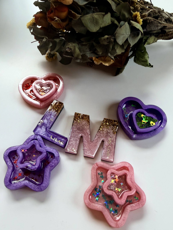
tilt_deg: -60.1
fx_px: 160
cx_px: 86
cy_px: 115
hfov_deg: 56.8
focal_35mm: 24
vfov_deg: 71.6
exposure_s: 1/100
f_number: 2.2
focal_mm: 2.22
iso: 125
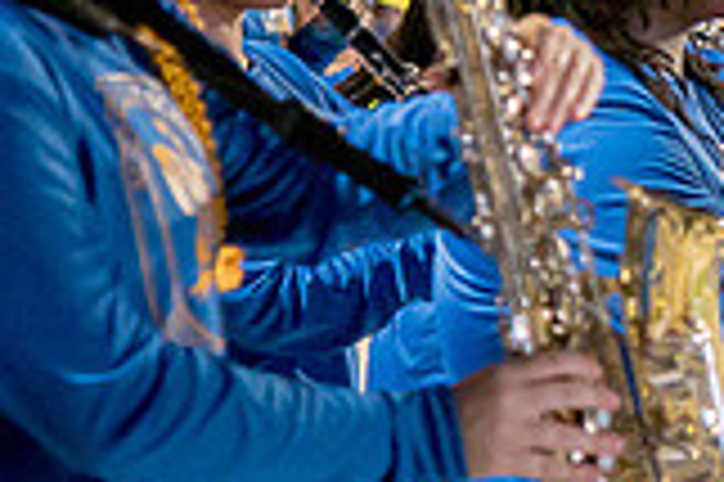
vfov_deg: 4.9
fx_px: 5645
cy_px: 117
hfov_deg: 7.2
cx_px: 1187
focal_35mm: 281
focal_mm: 78
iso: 2000
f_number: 4
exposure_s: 1/200
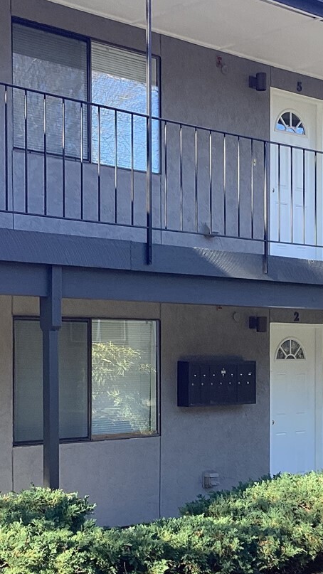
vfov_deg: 31.3
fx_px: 1020
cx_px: 194
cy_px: 358
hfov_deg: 18.0
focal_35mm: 67
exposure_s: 1/120
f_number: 2.4
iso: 32
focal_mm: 3.3
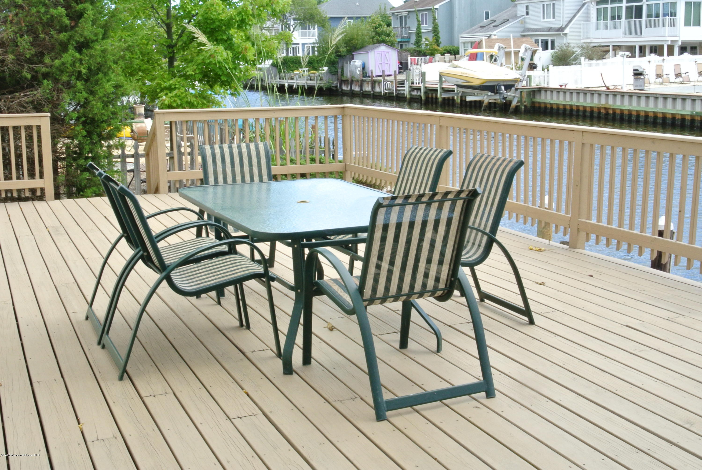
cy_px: 235
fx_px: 918
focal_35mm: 47
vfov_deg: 28.7
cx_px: 351
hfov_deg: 41.9
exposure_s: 1/60
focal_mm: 17.7
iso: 400
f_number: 16
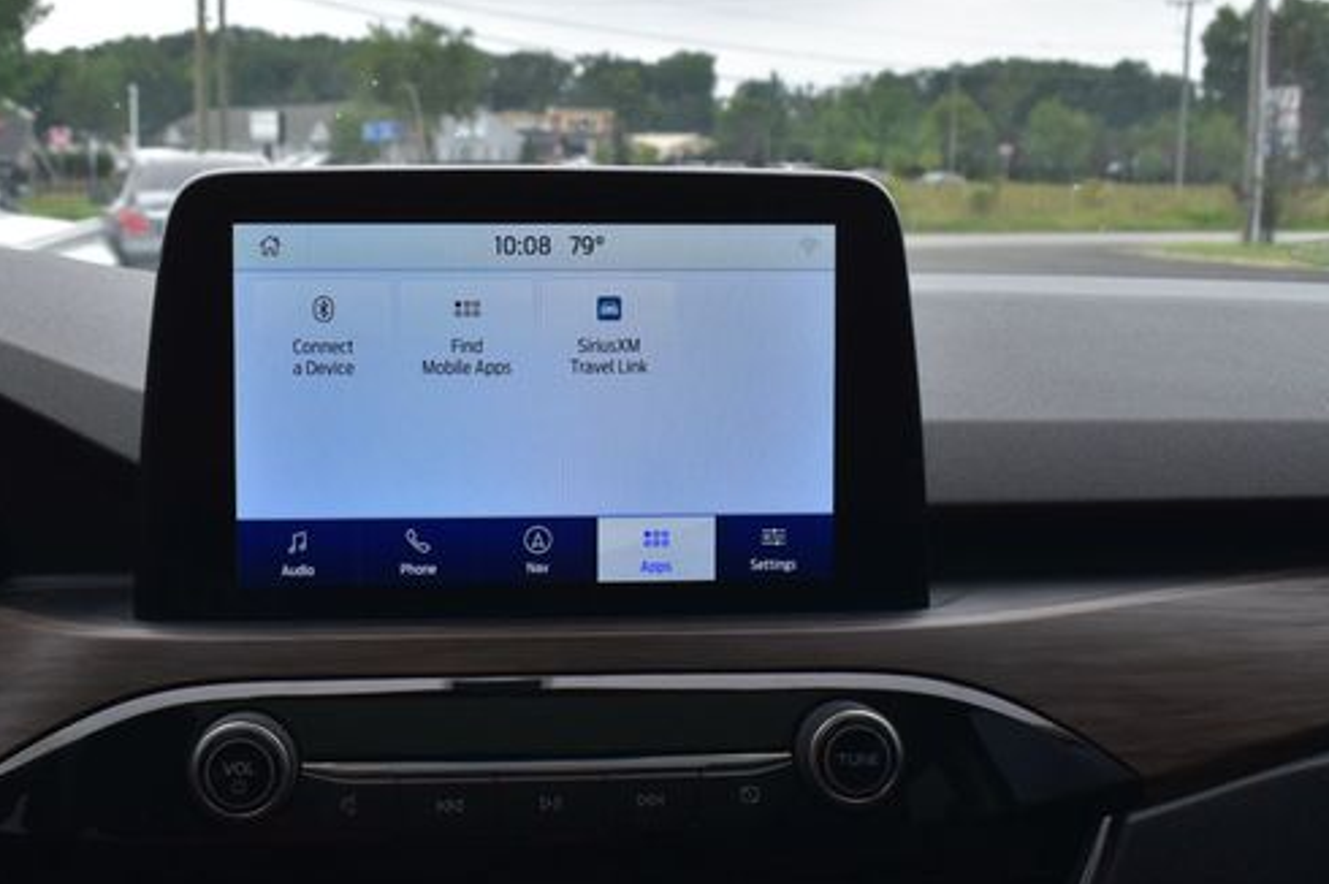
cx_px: 553
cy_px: 385
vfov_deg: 28.6
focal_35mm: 47
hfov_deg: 41.8
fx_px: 1734
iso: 400
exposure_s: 1/200
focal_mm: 24
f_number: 10
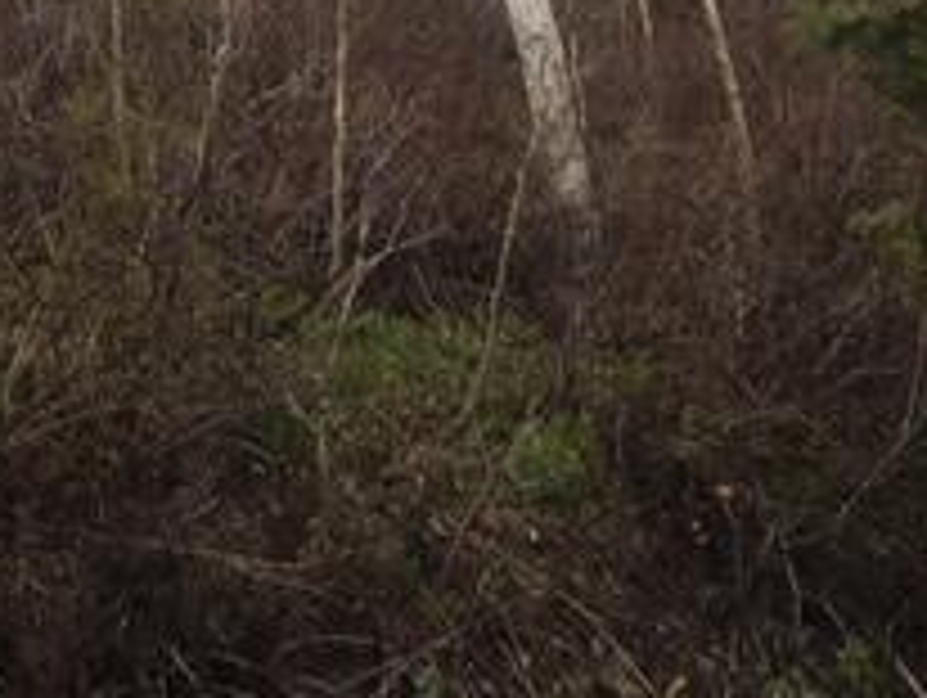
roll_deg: +2.4
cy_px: -311
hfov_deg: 21.1
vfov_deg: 15.3
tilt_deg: +16.3
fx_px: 2413
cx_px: 45
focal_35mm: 90
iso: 25
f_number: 2.2
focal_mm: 4.15
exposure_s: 1/250
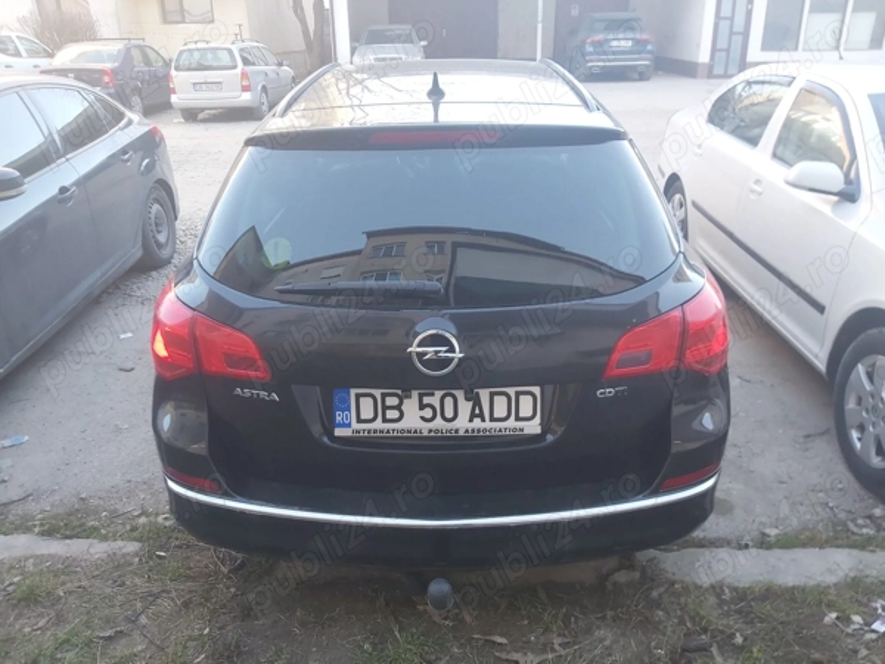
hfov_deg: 67.3
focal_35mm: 26
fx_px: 665
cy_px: 332
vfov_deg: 53.1
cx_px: 442
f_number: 1.7
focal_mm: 3.92
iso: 64
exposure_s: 1/100
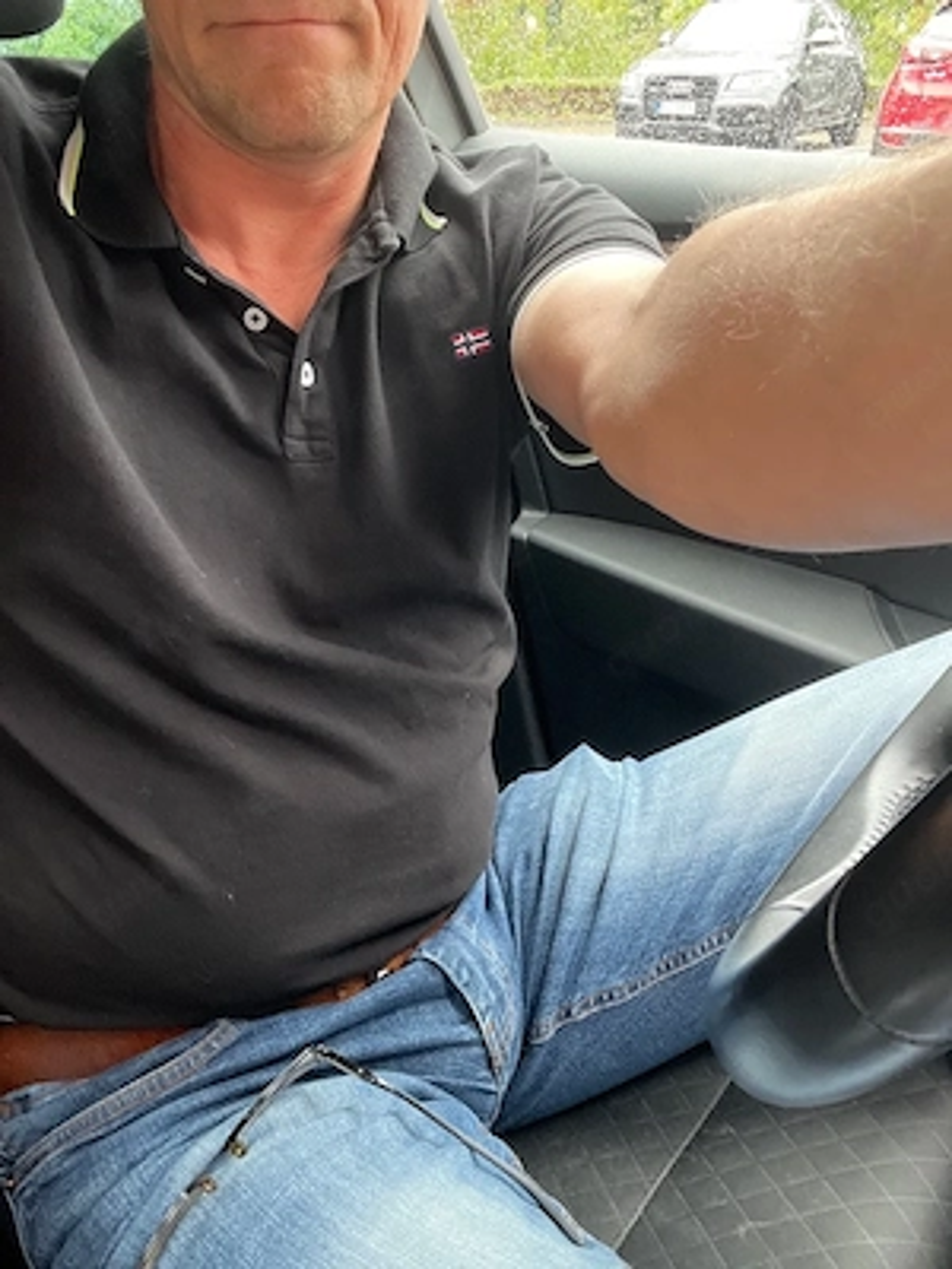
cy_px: 634
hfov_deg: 46.8
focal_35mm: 30
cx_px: 476
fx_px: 1100
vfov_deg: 60.0
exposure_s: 1/60
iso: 320
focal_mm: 2.71
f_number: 2.2
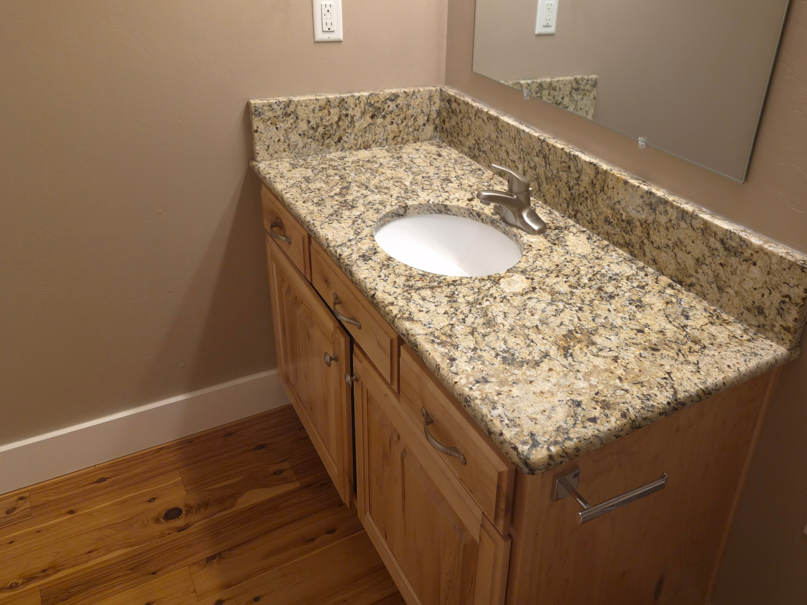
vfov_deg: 48.1
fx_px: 676
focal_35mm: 29
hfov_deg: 60.8
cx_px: 507
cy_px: 262
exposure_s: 1/60
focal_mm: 5.4
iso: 125
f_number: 1.8
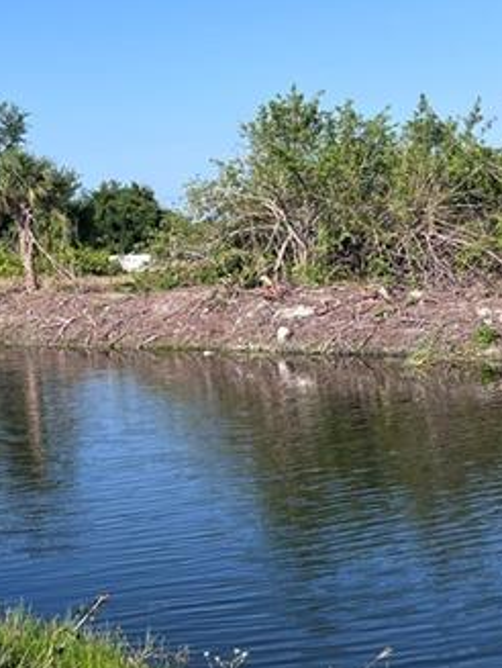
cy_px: 351
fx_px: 1177
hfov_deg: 23.8
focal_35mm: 61
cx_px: 122
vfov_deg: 31.6
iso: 50
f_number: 1.5
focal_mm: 5.7
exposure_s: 1/3257
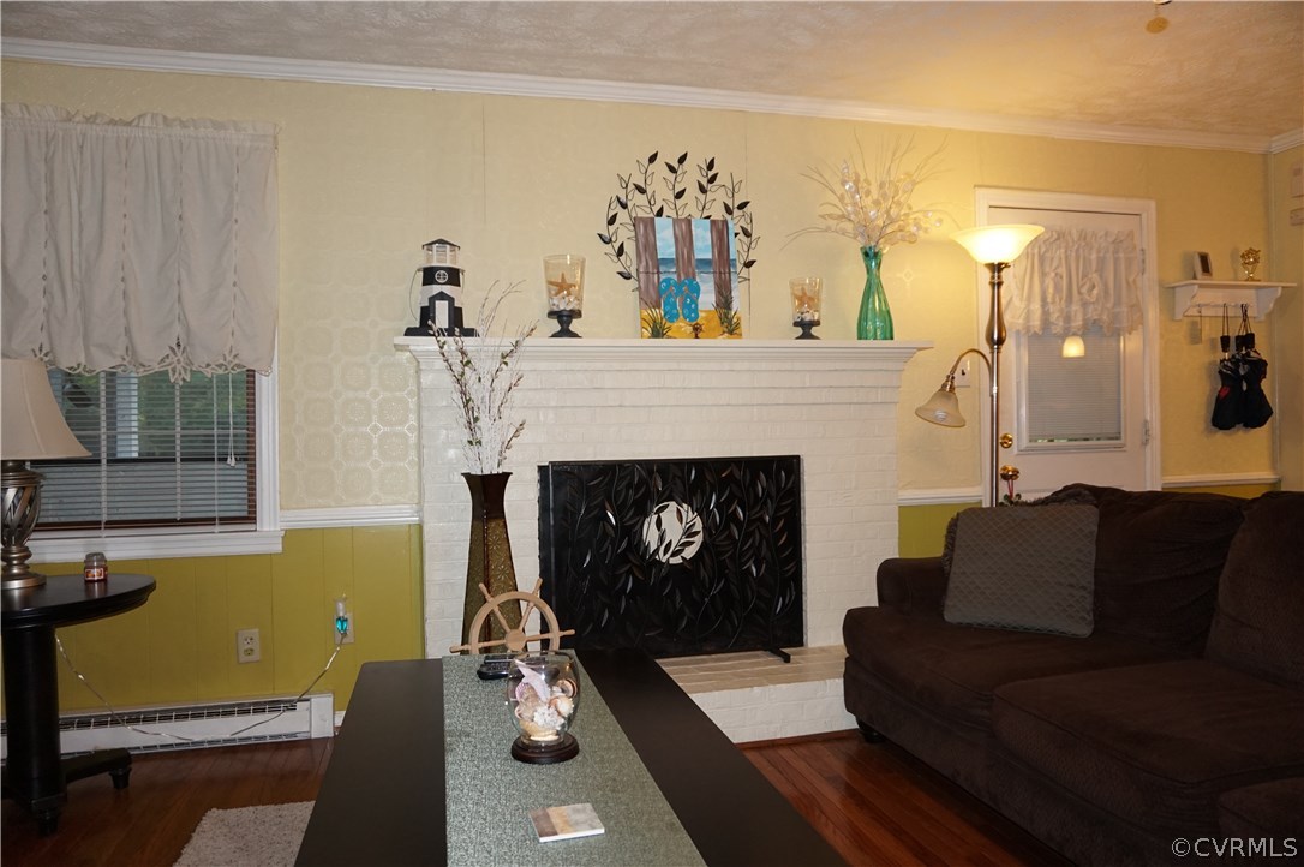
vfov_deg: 53.0
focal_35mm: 24
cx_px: 652
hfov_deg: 73.8
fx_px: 869
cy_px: 434
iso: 800
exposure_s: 1/125
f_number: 3.5
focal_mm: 16
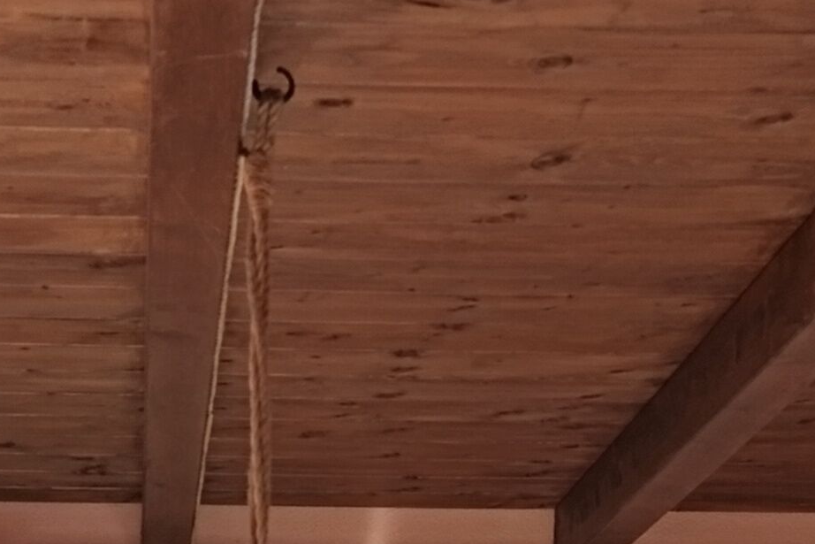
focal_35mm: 106
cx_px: 236
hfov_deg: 19.2
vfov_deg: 11.4
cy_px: 1175
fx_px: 2400
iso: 80
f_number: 1.6
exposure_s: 1/100
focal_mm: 6.14
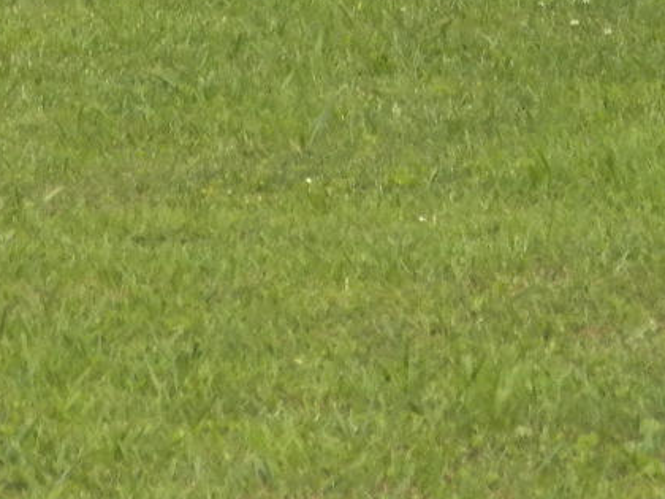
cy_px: -691
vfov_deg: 4.0
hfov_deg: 5.5
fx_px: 6935
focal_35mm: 361
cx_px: 401
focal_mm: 13.2
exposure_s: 1/1000
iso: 125
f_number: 4
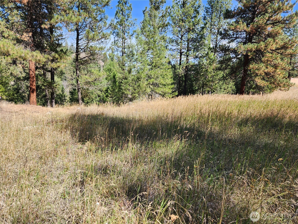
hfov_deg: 73.9
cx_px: 149
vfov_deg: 58.9
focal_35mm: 23
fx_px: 198
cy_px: 112
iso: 20
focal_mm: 5.4
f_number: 1.8
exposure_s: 1/643
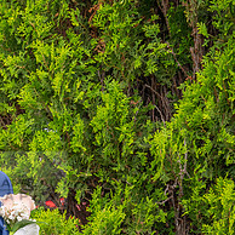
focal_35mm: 127
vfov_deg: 13.7
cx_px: -35
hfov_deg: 13.4
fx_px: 975
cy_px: 180
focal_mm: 50
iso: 250
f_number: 8
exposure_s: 1/160
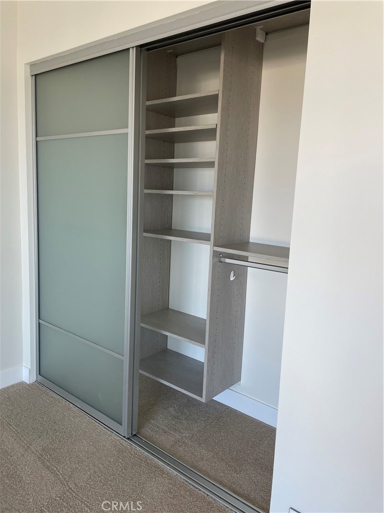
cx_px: 192
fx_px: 385
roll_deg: -2.8
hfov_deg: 53.1
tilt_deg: -8.6
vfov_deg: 67.3
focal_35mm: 26
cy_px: 256
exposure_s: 1/120
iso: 80
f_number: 1.6
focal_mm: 4.2
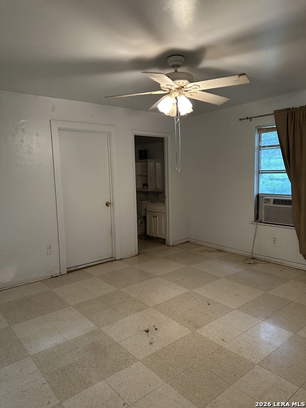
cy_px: 204
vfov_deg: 71.6
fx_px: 283
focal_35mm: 24
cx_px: 153
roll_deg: +1.0
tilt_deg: -5.8
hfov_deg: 56.8
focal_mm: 6.86
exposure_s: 1/60
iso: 320
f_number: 1.78
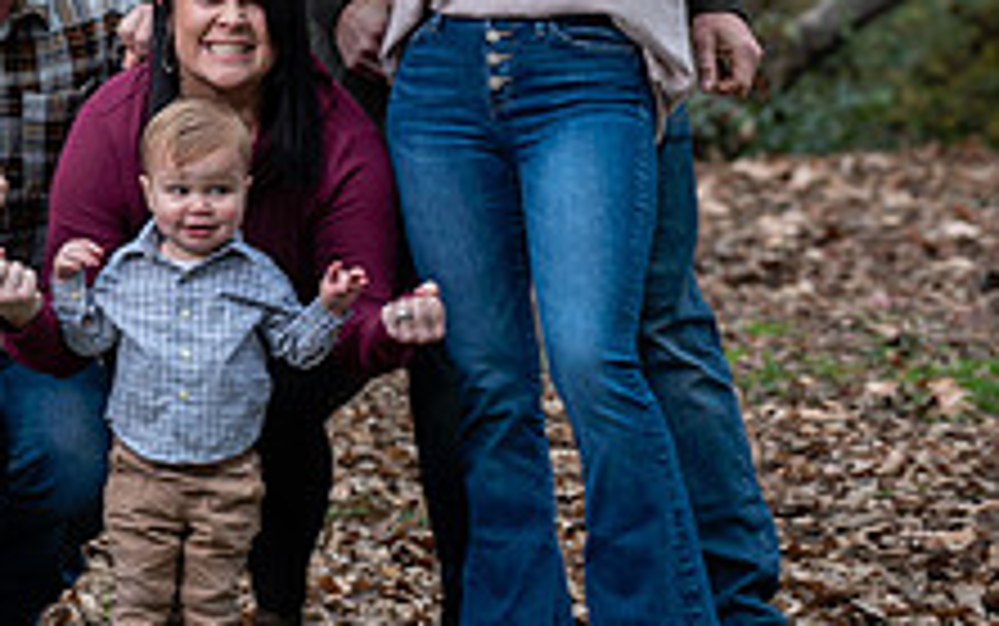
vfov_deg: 3.8
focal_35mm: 346
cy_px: 56
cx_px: -225
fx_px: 9425
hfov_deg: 6.0
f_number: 4
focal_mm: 130
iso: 200
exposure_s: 1/125
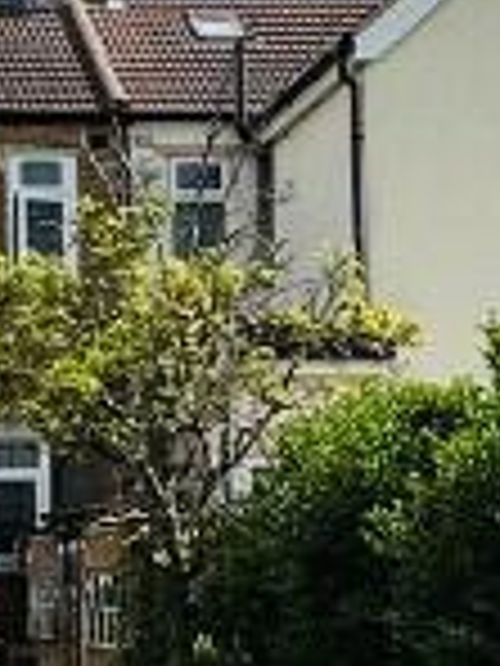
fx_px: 1868
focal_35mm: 97
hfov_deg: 14.6
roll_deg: +0.8
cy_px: 468
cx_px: -140
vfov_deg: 20.1
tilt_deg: +4.3
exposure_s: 1/2083
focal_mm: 2.22
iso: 40
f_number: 2.2
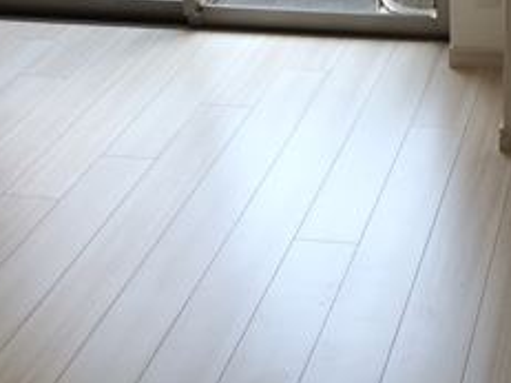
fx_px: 1225
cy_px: 173
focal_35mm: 83
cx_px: 425
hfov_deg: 23.2
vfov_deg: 17.8
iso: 32
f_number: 2.2
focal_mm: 4.12
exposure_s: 1/297
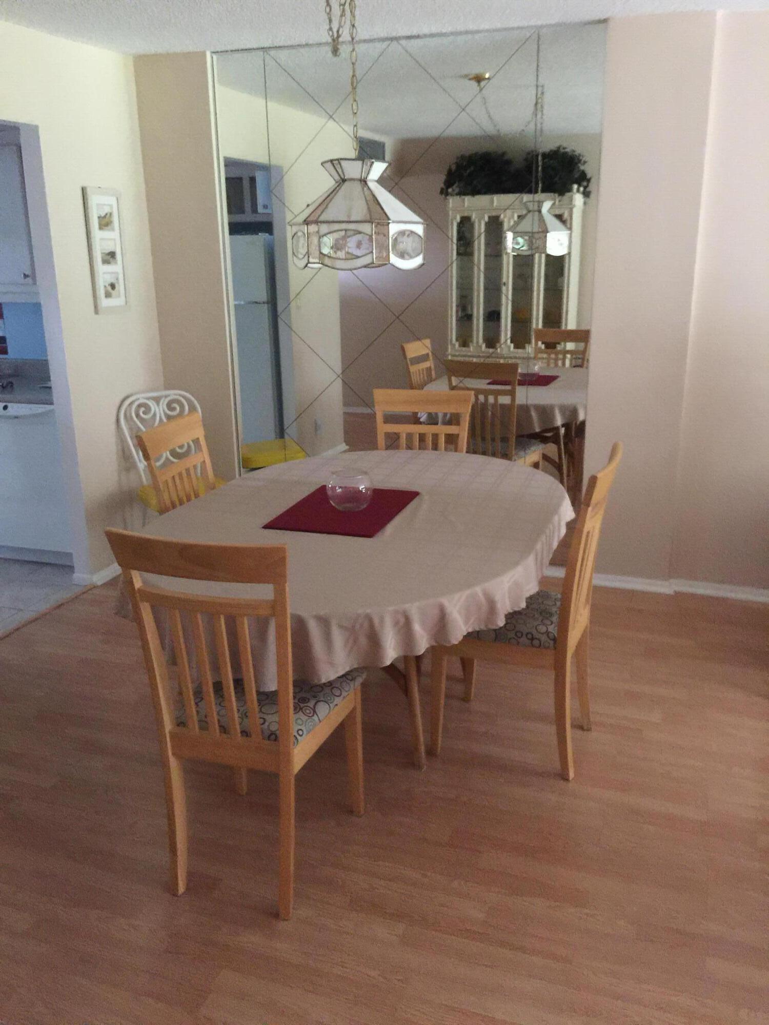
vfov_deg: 61.7
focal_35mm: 29
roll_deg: -0.9
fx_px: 859
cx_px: 384
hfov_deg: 48.2
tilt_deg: -17.5
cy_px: 512
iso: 100
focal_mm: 4.15
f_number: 2.2
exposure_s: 1/4
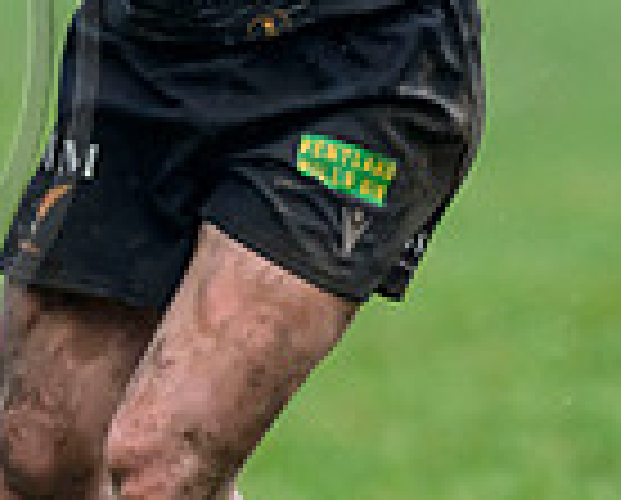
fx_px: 35787
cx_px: 21
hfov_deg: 1.0
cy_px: 92
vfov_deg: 0.8
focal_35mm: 1943
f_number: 4
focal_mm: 400
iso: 4000
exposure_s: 1/2000
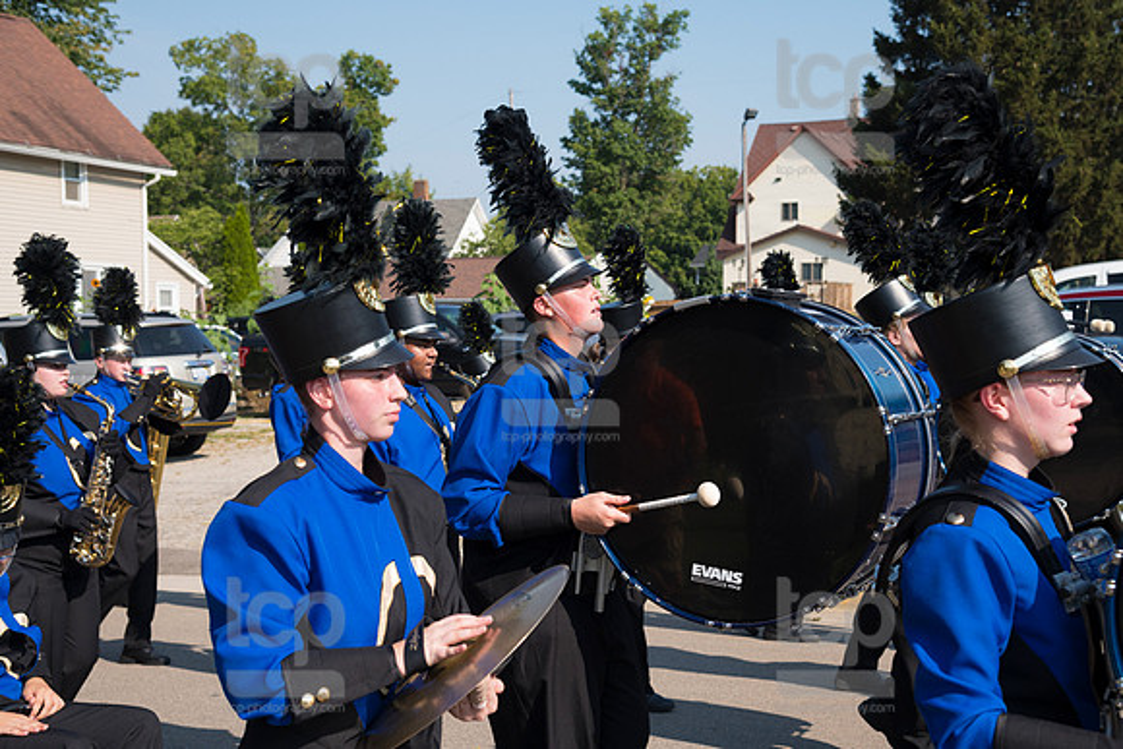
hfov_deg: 38.2
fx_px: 1622
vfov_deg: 26.0
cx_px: 562
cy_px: 374
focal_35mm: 52
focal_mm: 52
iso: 320
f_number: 6.3
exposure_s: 1/800
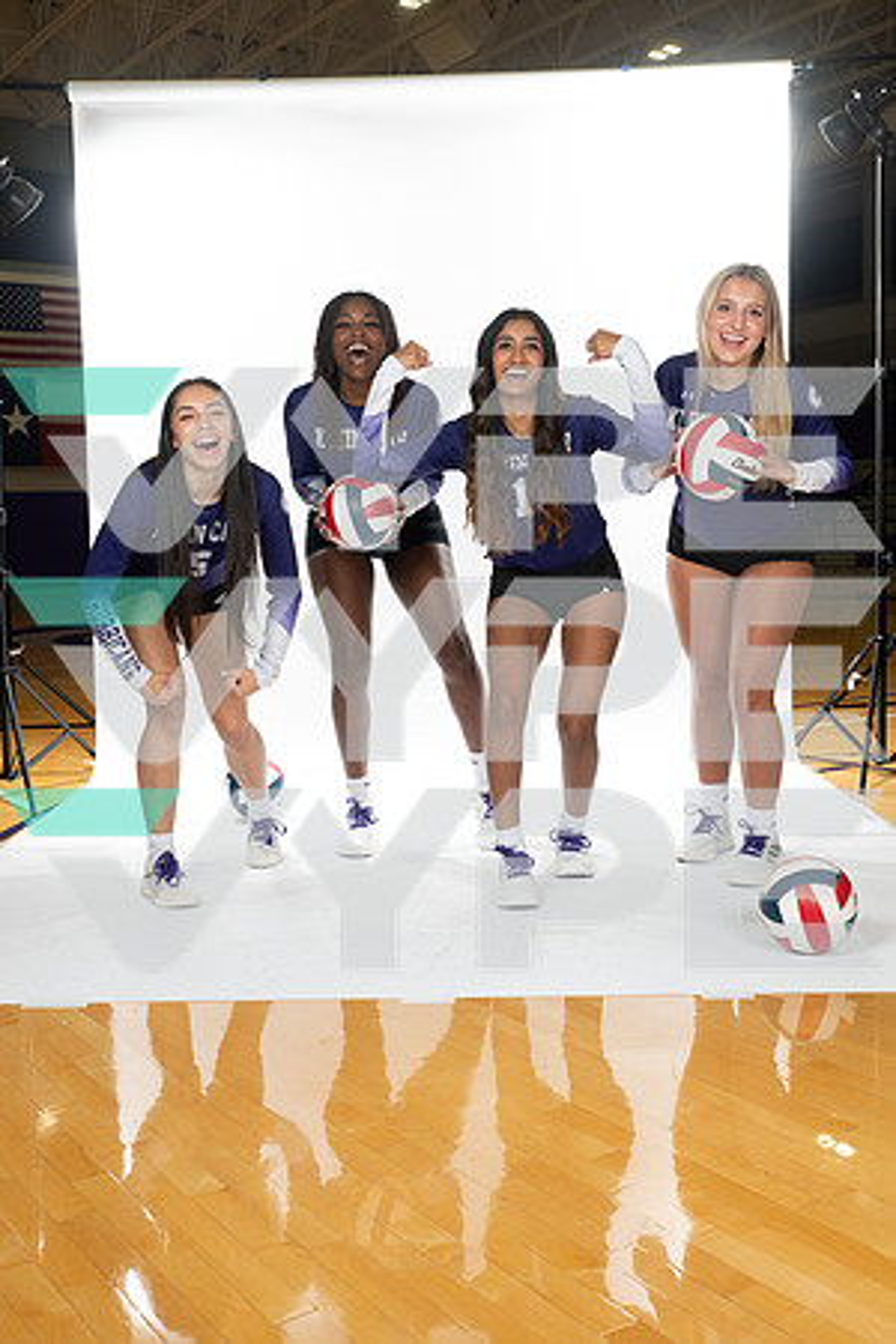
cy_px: 672
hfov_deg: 33.4
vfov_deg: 48.5
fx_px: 1493
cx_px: 448
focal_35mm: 40
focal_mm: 40
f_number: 7.1
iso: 800
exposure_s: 1/320
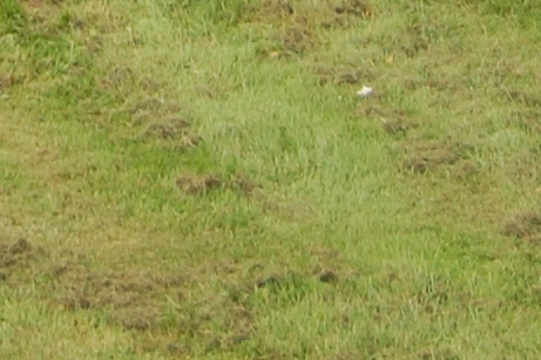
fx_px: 4702
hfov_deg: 6.5
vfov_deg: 4.2
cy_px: -772
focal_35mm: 313
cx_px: -218
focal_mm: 32
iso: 280
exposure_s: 1/500
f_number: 5.6
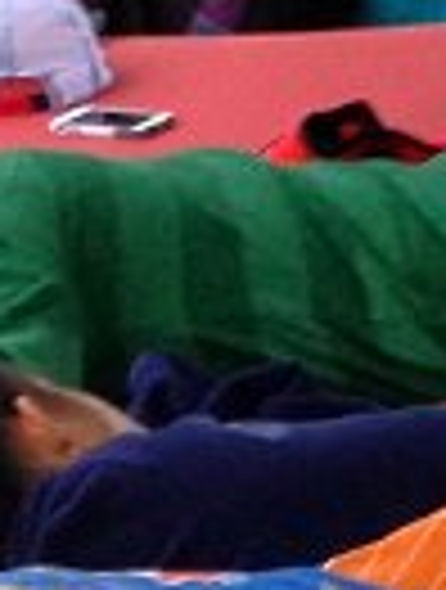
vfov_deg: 7.5
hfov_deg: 5.8
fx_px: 4394
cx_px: 198
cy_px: 932
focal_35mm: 257
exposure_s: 1/20
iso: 125
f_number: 2.4
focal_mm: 4.12
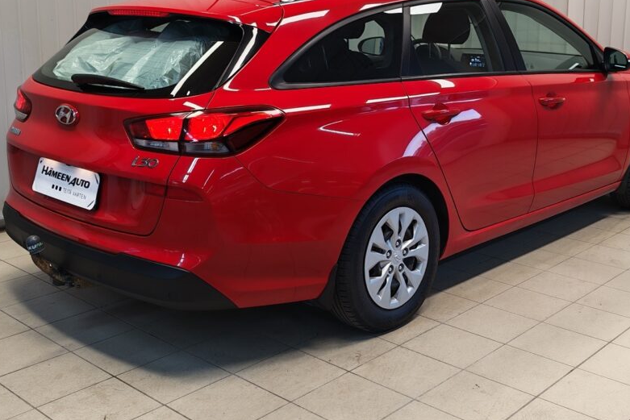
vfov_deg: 29.6
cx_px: 337
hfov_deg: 43.6
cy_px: 131
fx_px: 788
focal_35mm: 45
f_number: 1.6
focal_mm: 5.4
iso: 64
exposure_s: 1/50
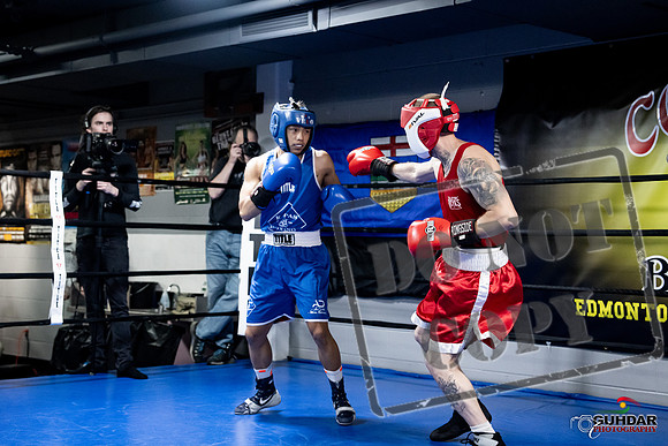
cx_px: 334
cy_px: 223
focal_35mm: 59
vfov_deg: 23.1
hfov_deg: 34.1
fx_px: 1090
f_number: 2.8
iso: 8000
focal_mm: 53
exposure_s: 1/1000
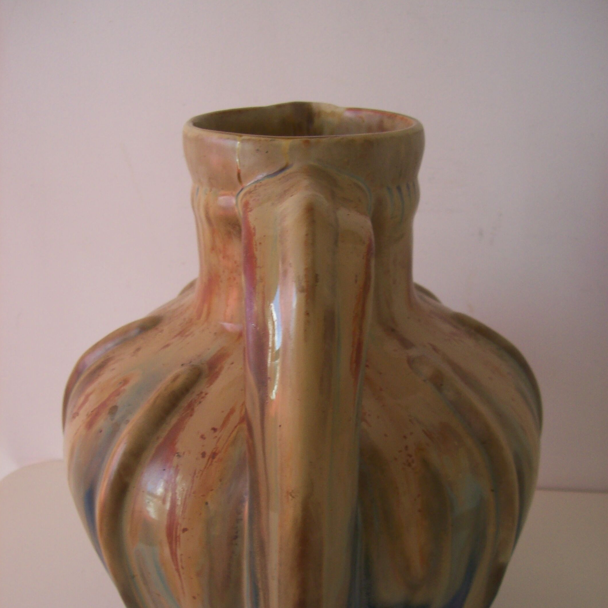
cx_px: 307
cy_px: 371
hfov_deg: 39.2
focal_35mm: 43
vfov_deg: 39.0
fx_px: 854
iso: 80
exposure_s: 1/64
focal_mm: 6
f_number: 2.7
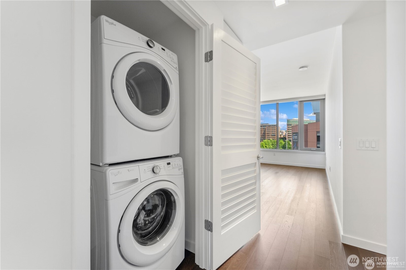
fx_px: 158
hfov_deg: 104.3
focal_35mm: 14
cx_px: 203
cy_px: 135
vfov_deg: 81.2
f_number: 8
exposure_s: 1/15
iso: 200
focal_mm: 14
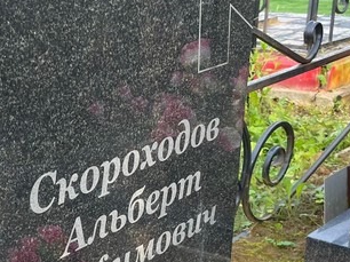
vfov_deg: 21.1
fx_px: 687
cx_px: 71
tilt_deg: -28.8
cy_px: 238
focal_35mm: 68
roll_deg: +2.7
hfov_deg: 28.0
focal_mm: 4.2
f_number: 1.6
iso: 32
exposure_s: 1/142
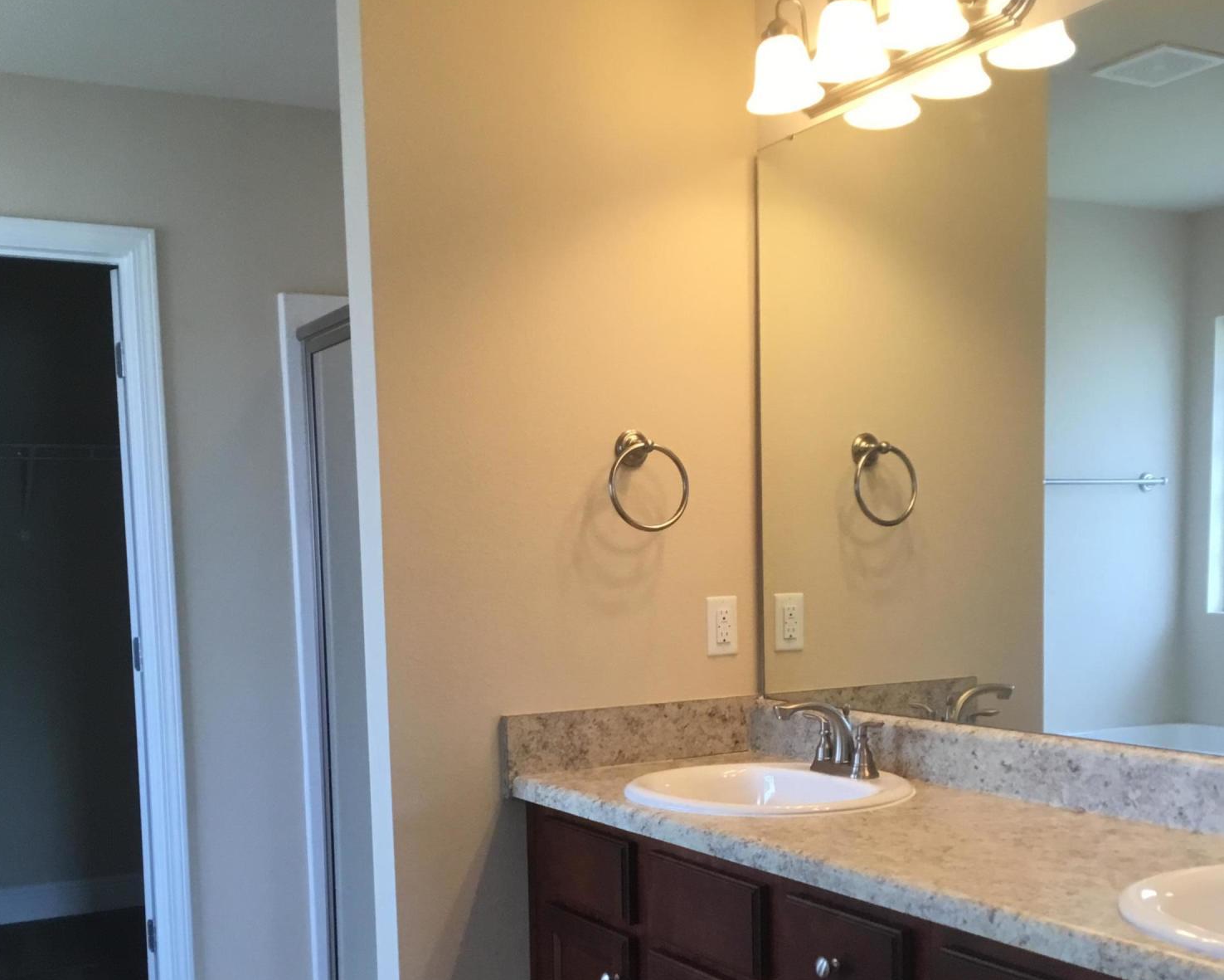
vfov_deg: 35.9
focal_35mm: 41
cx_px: 603
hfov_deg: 44.8
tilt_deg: -7.2
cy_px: 703
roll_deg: +1.4
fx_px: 1485
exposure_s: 1/30
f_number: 2.4
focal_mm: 3.3
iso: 40
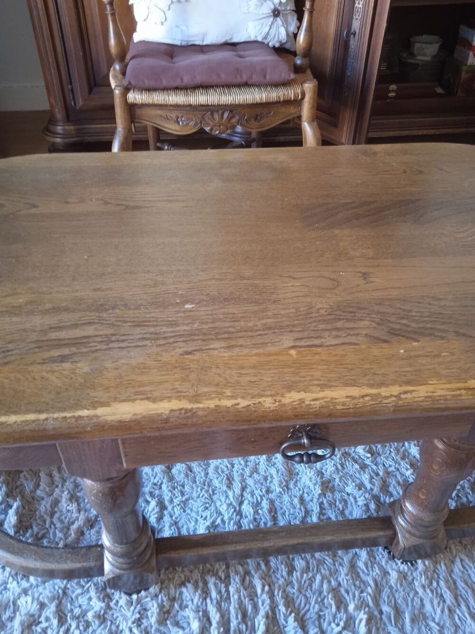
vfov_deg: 63.4
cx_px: 238
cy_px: 317
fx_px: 512
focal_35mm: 28
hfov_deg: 49.8
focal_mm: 3.43
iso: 794
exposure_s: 1/20
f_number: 2.2
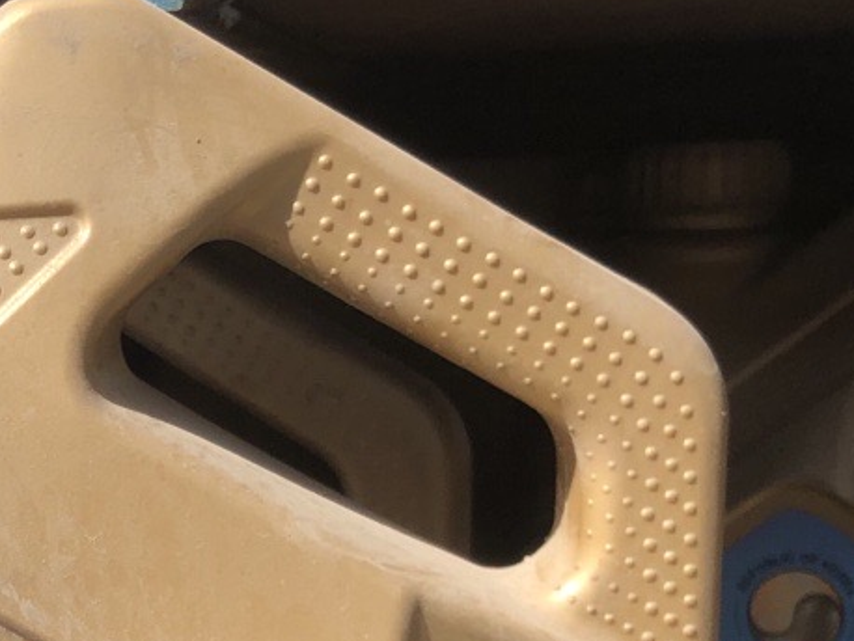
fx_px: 2172
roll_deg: +1.4
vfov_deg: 16.2
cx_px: -104
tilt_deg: -10.6
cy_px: 751
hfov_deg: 21.1
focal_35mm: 88
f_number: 1.8
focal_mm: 4
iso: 20
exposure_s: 1/1350
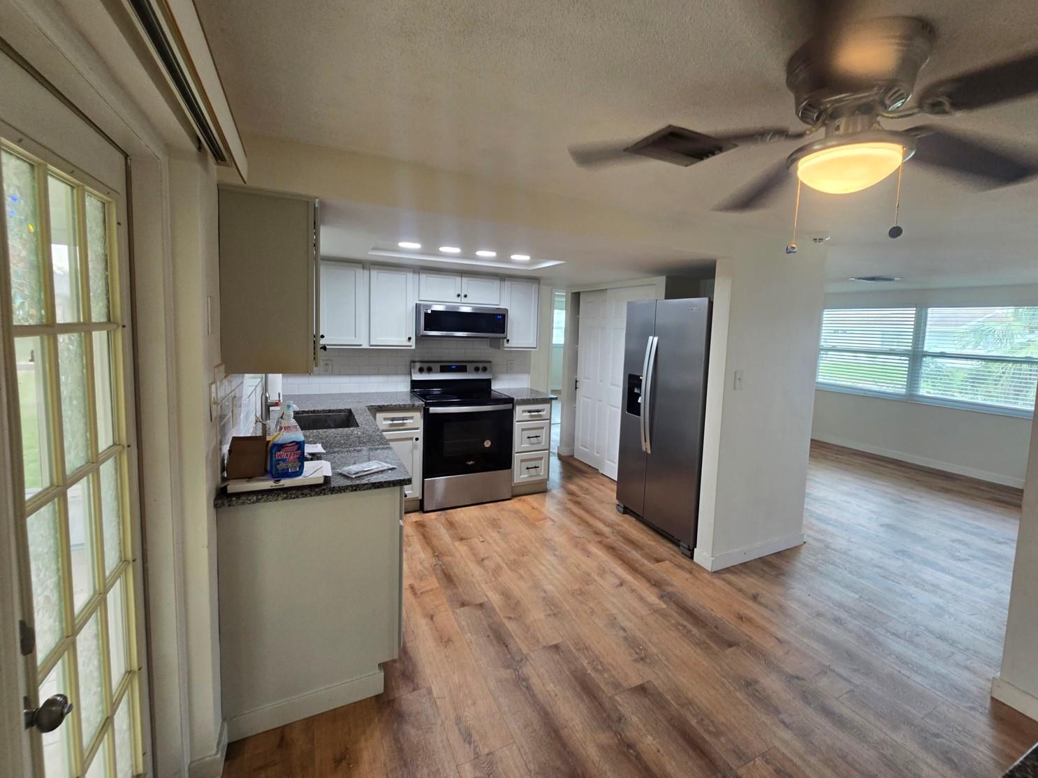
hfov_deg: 101.9
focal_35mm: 14
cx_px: 553
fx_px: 420
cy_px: 369
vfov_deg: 85.6
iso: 100
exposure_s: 1/60
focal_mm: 2.2
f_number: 2.2
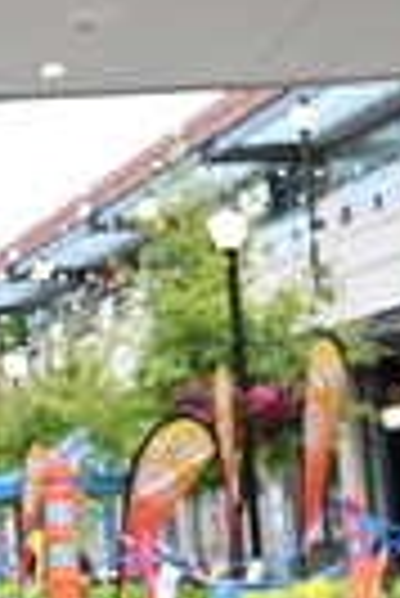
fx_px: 2096
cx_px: -222
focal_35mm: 126
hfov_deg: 10.5
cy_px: 220
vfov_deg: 16.2
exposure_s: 1/500
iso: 3200
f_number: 4
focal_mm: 30.5
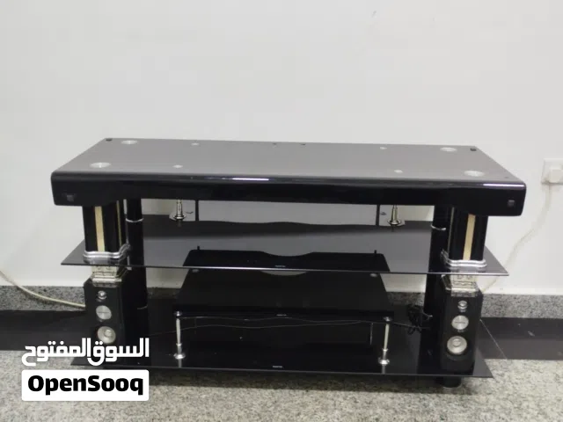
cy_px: 211
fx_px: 537
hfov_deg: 55.4
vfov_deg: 42.9
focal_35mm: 33
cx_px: 282
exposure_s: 1/33
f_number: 1.7
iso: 400
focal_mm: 5.31
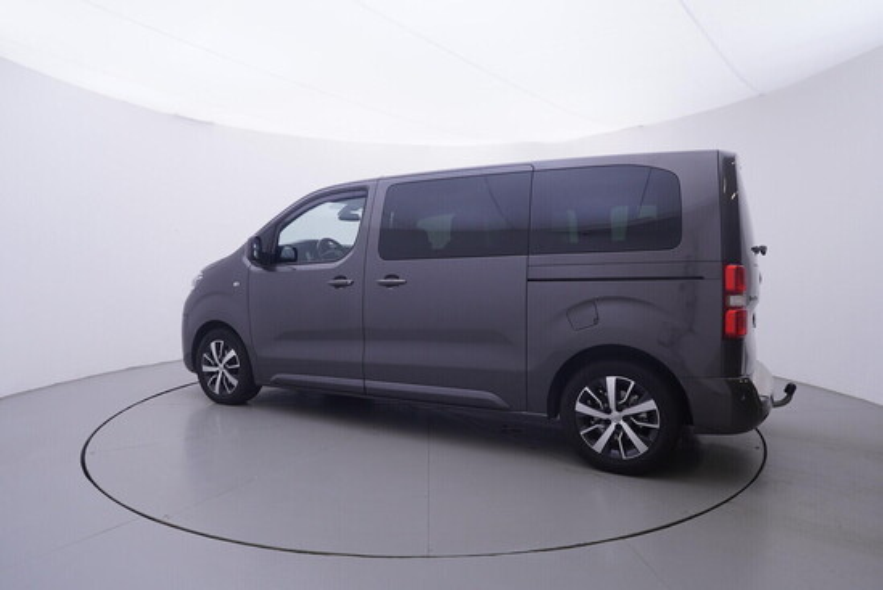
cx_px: 442
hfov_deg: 77.3
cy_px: 295
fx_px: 552
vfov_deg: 56.2
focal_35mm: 22
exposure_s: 1/80
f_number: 5
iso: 200
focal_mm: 15
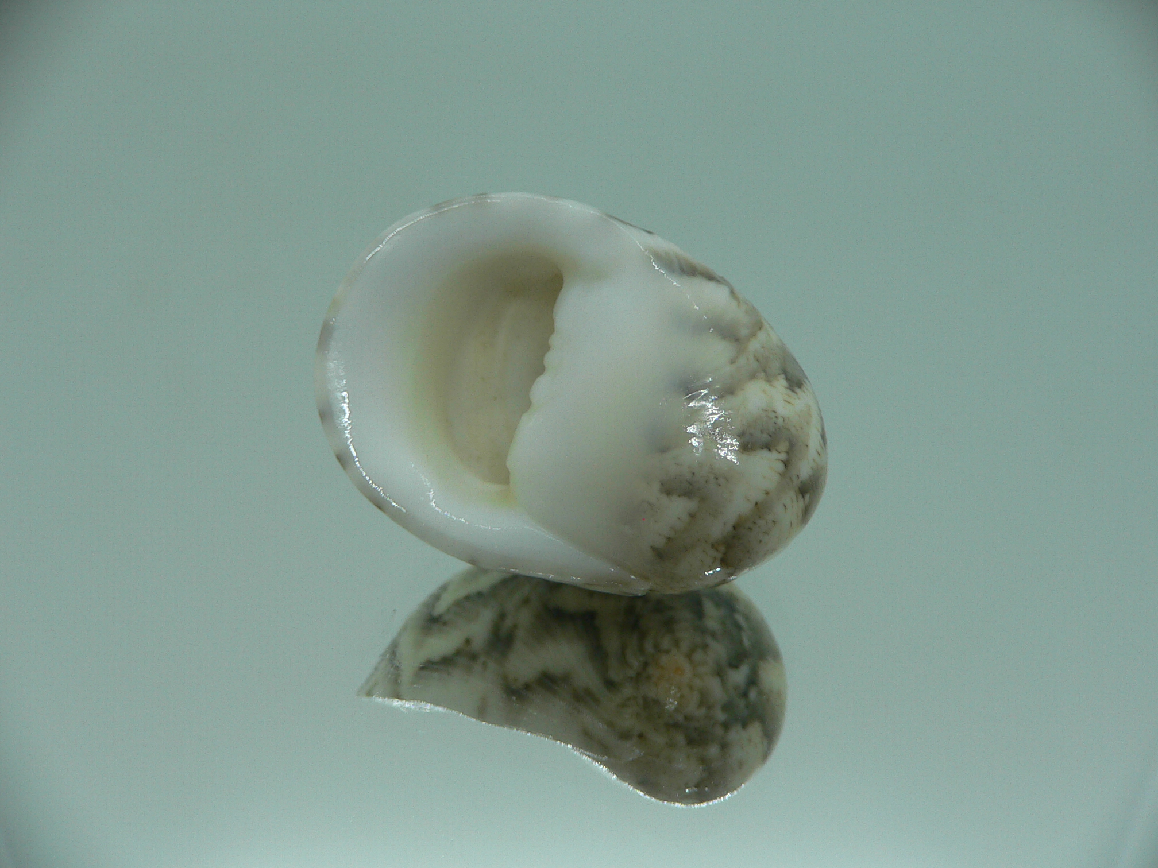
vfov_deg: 40.7
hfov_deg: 52.6
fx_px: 1171
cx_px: 579
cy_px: 434
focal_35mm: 35
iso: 80
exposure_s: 1/60
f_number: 2.8
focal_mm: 4.6
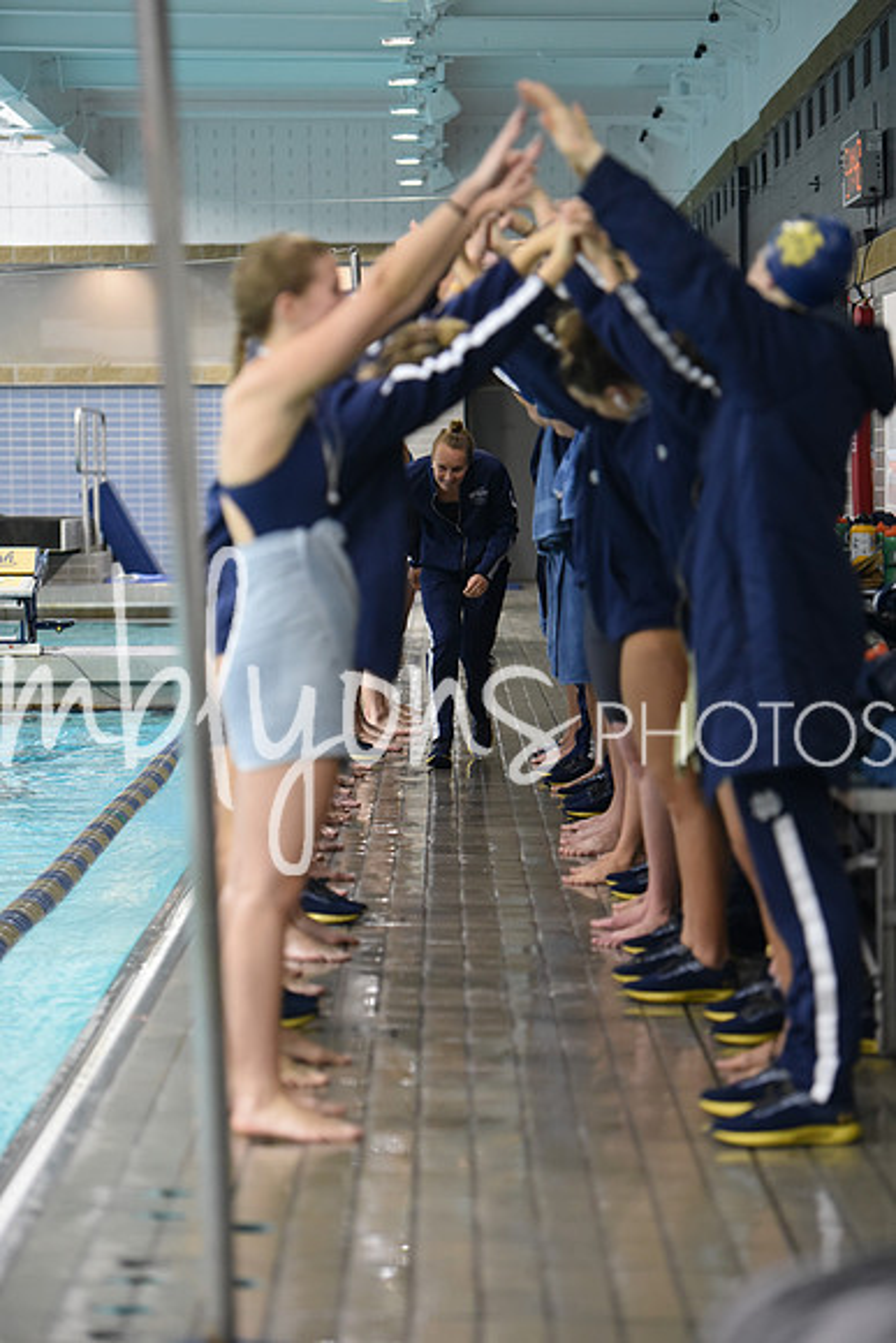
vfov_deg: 19.5
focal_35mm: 105
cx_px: 448
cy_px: 672
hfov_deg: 13.0
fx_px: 3917
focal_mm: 105
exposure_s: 1/500
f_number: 2.8
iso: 3200
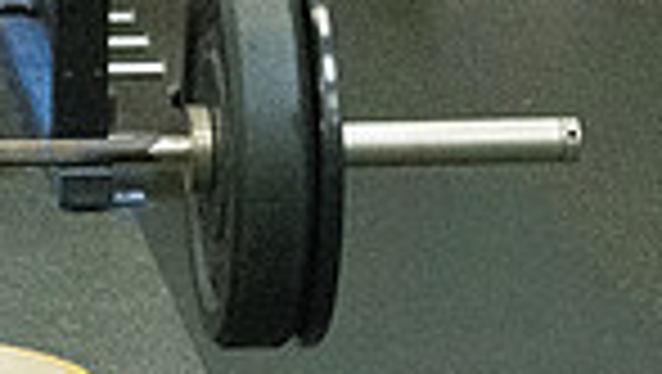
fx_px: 4357
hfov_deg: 8.4
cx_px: -441
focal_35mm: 248
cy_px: 81
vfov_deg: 4.9
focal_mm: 40
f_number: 5.6
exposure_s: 1/400
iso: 10000
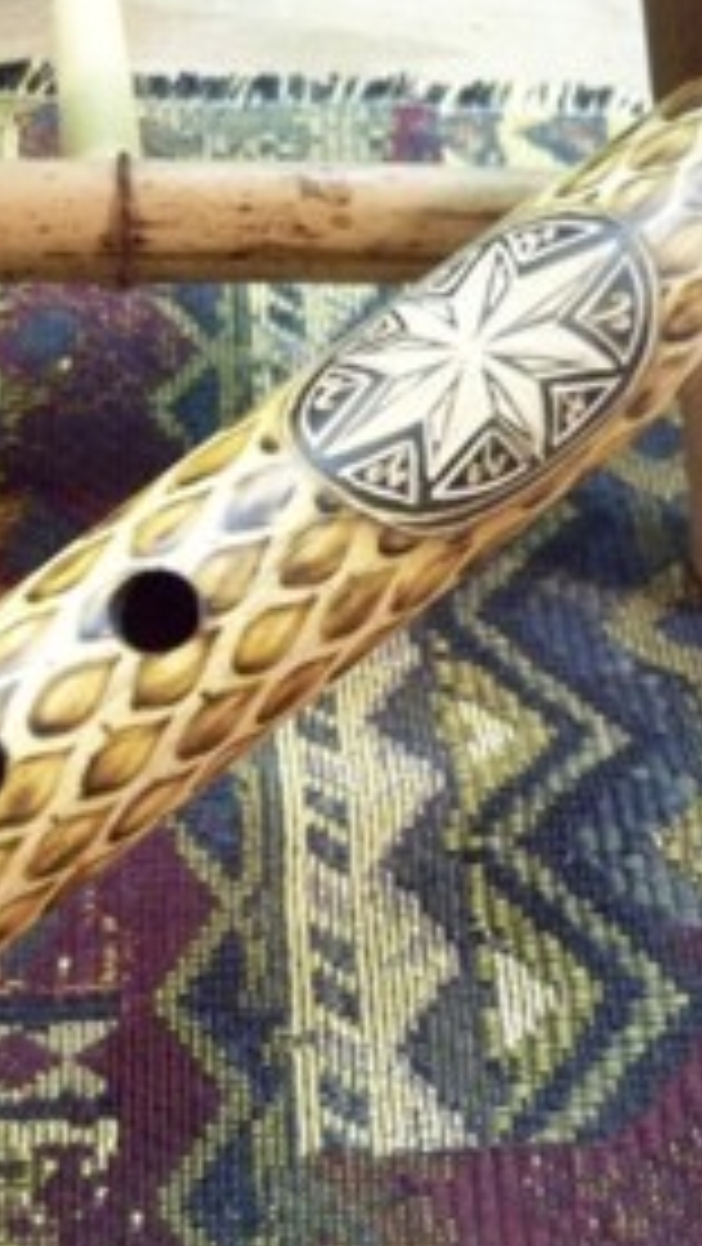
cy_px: 657
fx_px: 1818
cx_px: 68
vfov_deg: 37.8
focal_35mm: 55
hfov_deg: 21.4
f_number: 3.1
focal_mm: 6.3
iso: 400
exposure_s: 1/30
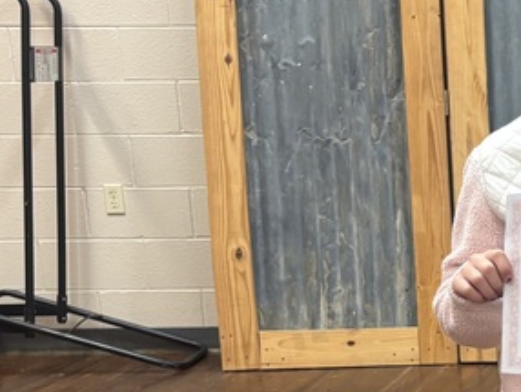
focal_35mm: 93
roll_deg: +0.1
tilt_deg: -12.0
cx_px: 791
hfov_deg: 18.5
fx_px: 1401
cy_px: 332
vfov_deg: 15.8
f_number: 1.6
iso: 125
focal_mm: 5.96
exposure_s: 1/60
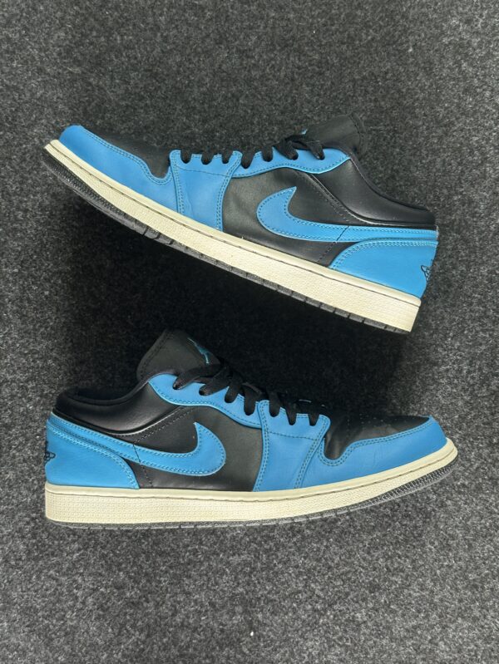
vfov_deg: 39.6
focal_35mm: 48
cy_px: 332
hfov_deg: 30.3
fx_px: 922
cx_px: 250
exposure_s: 1/33
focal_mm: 6.86
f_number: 1.78
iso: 200
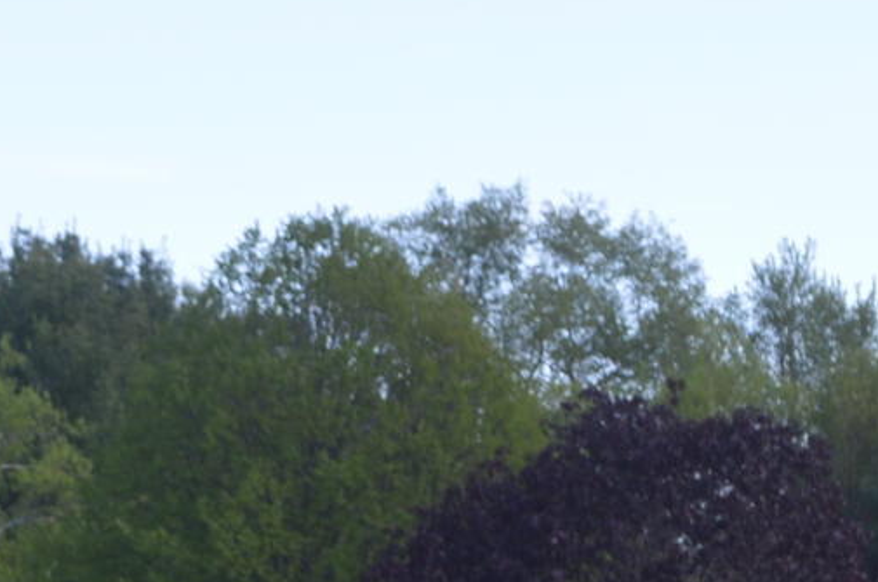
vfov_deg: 6.3
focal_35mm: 214
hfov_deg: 9.3
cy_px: 761
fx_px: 5211
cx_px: 1420
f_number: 5
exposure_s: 1/200
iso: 100
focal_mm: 24
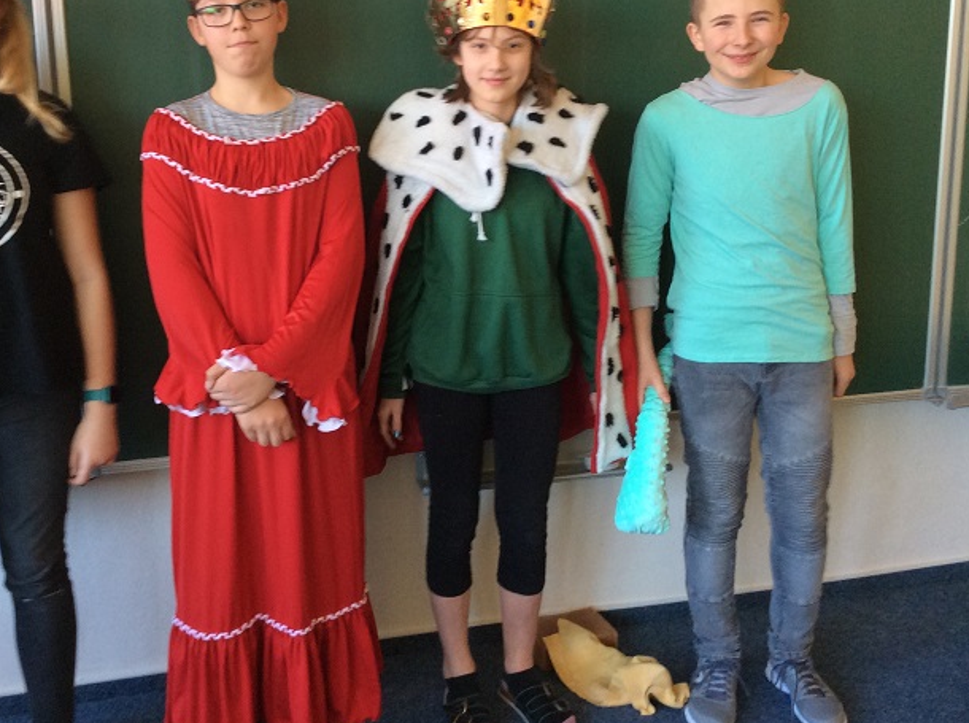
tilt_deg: -9.9
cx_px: 419
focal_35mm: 42
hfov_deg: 44.8
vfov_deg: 34.0
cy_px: 268
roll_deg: +1.7
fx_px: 1173
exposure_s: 1/25
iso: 64
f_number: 2.4
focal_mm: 3.3
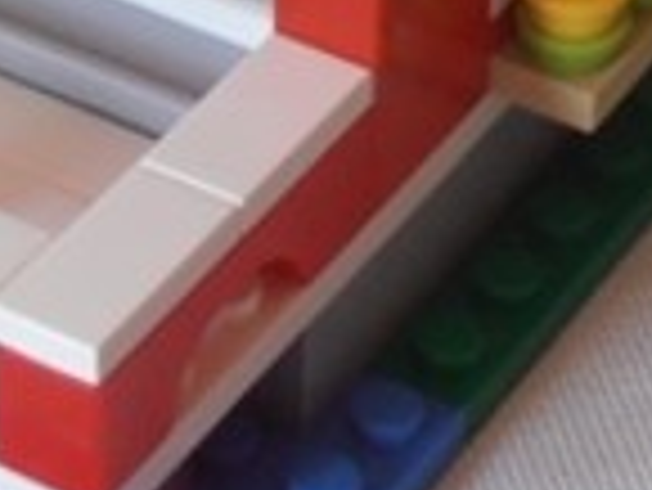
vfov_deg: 6.3
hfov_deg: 8.6
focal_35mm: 229
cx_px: 360
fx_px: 4317
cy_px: -488
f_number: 3.9
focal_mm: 6.61
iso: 125
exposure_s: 1/40
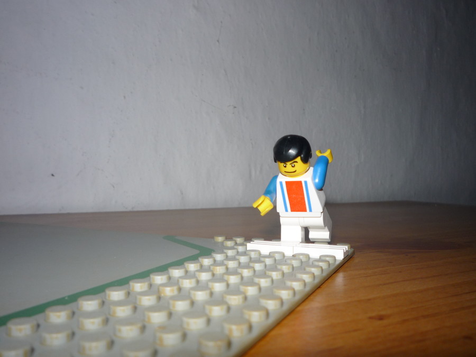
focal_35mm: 32
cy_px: 178
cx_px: 238
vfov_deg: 44.2
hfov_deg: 56.8
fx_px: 440
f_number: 4
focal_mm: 5.2
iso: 100
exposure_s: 1/30
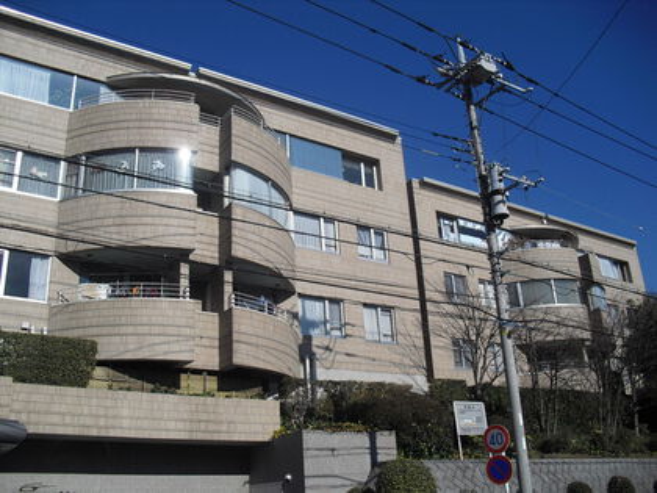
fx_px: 683
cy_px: 246
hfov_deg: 51.4
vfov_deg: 39.7
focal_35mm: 36
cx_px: 328
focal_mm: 6.3
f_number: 7.8
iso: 64
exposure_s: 1/250
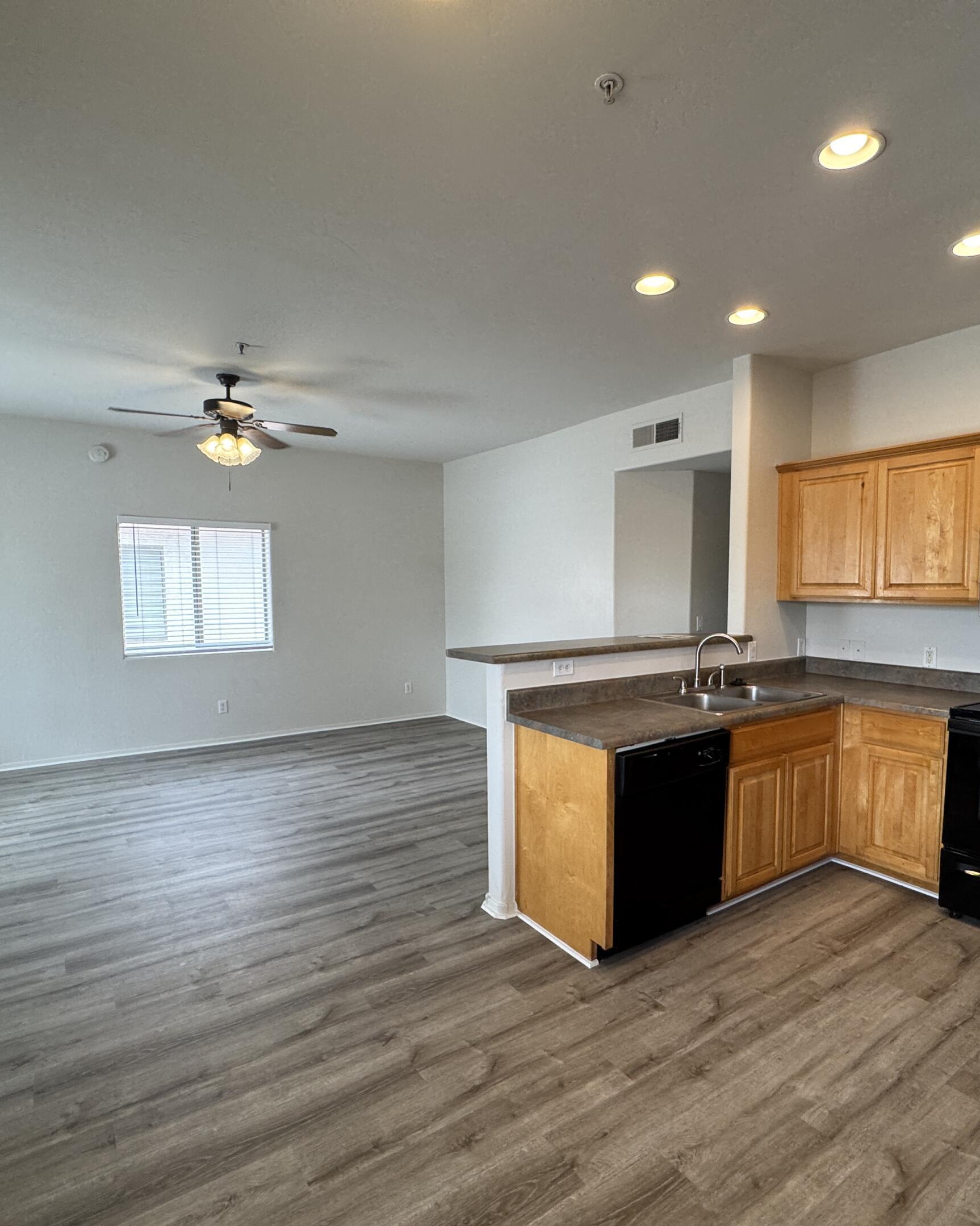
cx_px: 552
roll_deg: +0.2
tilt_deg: -4.5
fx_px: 689
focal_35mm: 19
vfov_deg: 83.2
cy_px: 639
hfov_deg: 70.5
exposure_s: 1/120
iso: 160
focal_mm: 2.22
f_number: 2.2
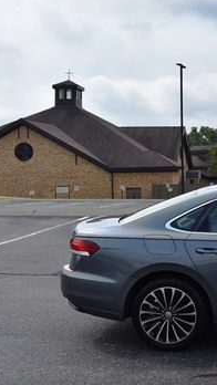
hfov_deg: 19.3
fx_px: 531
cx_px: 350
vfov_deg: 39.7
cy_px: 161
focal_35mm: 52
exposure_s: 1/320
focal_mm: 18
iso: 100
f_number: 9
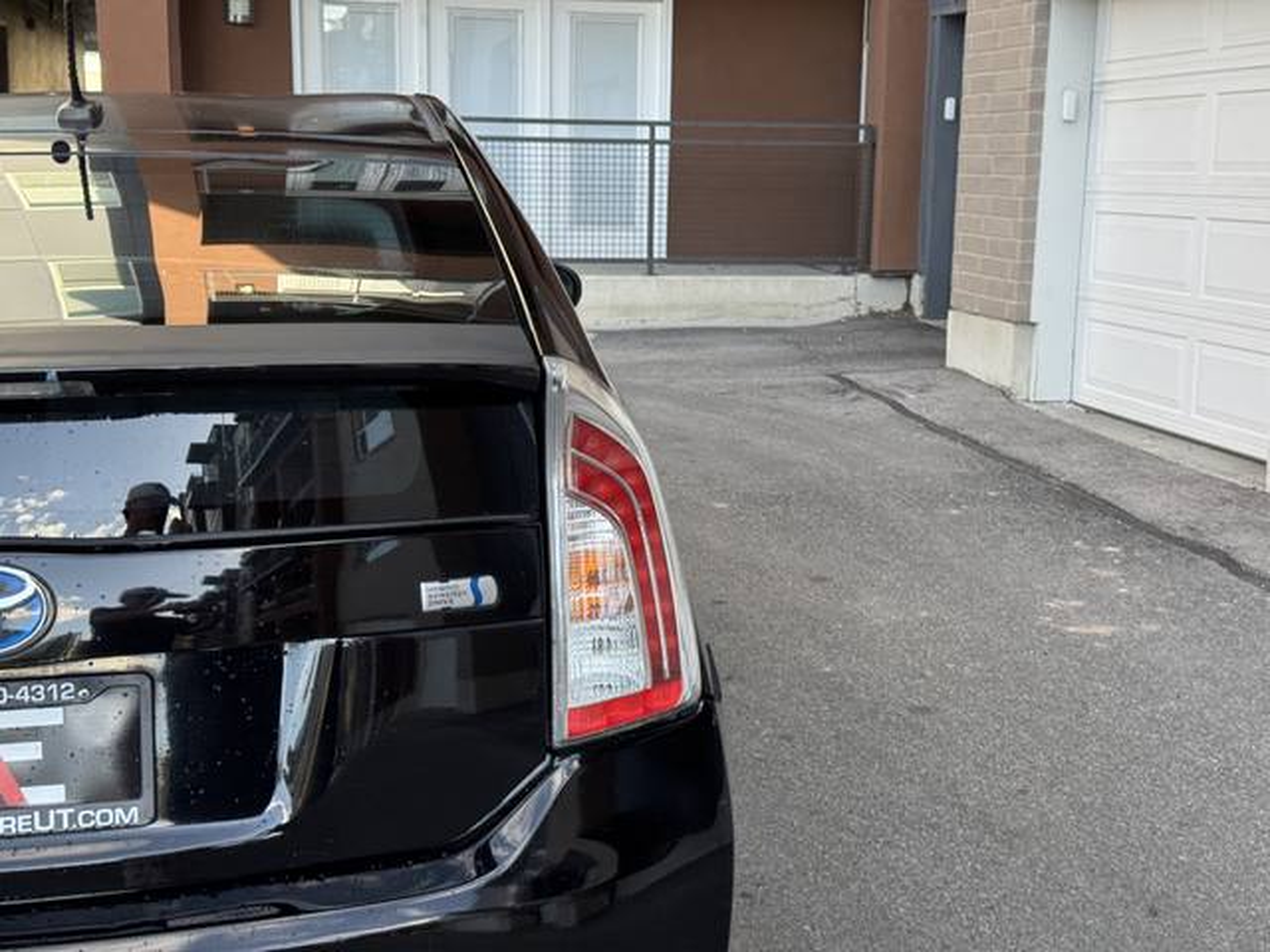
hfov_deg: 39.7
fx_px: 1761
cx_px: 635
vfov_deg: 30.3
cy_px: 476
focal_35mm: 48
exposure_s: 1/334
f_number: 1.78
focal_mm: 6.76
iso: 64
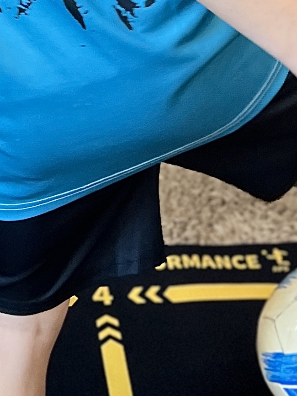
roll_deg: +0.0
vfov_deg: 15.3
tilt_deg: -21.8
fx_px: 1384
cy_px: -148
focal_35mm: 121
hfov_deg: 12.1
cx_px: 18
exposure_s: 1/50
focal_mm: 5.7
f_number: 1.5
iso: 200
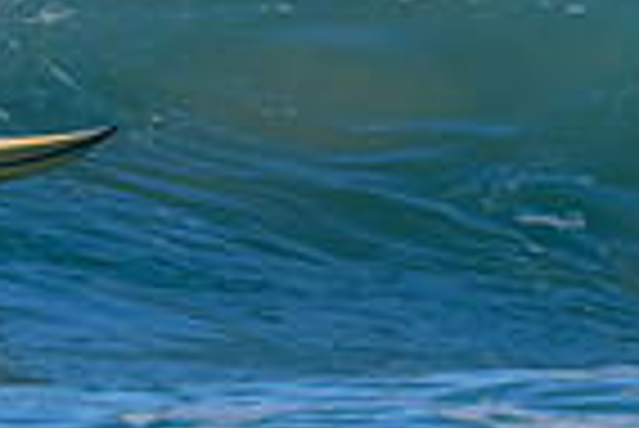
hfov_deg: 1.1
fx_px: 34807
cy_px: -191
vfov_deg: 0.7
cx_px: 54
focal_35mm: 1959
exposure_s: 1/2000
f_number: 10
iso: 1250
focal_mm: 470
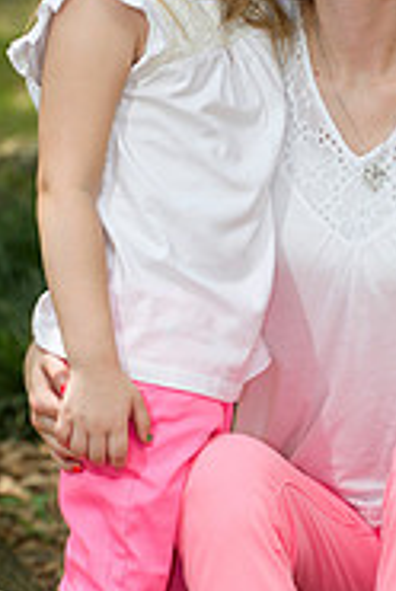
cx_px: 286
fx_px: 4981
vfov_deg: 6.8
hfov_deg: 4.6
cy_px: 348
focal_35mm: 303
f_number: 4
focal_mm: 125
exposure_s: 1/250
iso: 200
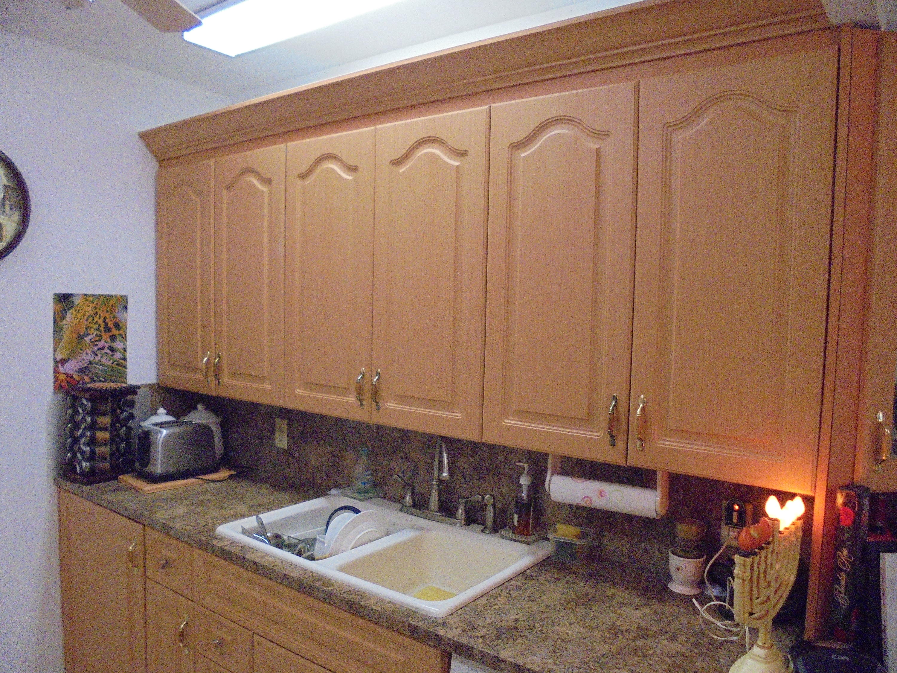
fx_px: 674
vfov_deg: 53.1
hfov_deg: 67.3
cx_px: 448
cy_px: 336
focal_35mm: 26
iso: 800
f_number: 3.5
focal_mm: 4.6
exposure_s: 1/125
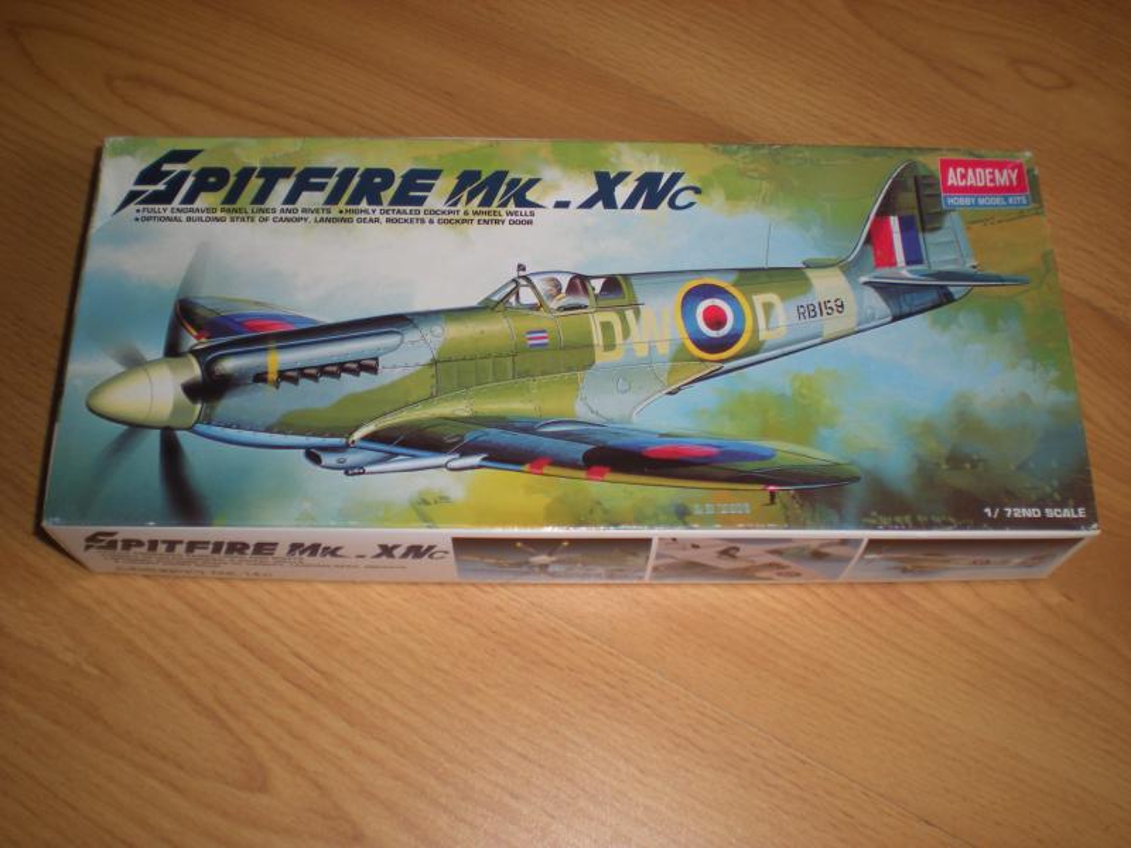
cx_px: 566
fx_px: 1242
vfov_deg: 37.7
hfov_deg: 49.0
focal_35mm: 38
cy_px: 424
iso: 64
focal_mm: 6.3
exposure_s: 1/34
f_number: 3.1
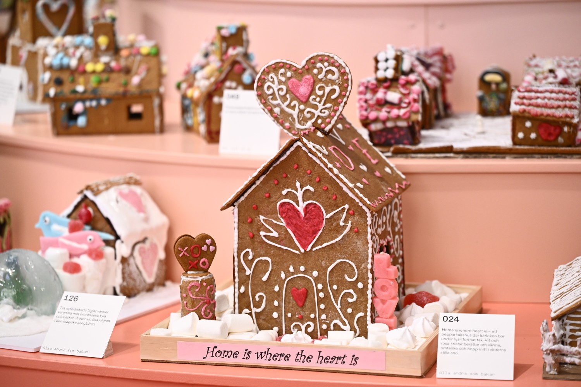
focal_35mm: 125
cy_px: 194
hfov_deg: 16.4
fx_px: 2017
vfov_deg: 11.0
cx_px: 290
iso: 1000
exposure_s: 1/200
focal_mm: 125
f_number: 2.8
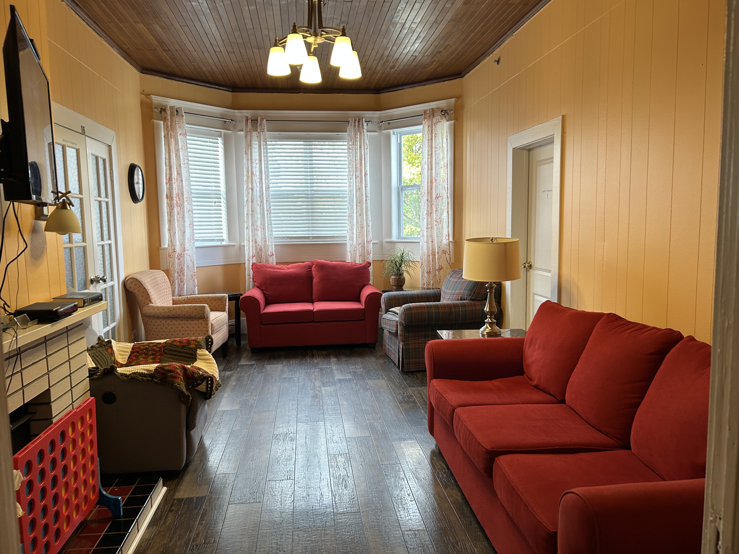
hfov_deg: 67.3
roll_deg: +1.4
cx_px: 370
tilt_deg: -6.5
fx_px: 555
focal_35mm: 26
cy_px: 277
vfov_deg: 53.1
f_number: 1.5
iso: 80
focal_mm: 5.7
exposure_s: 1/120
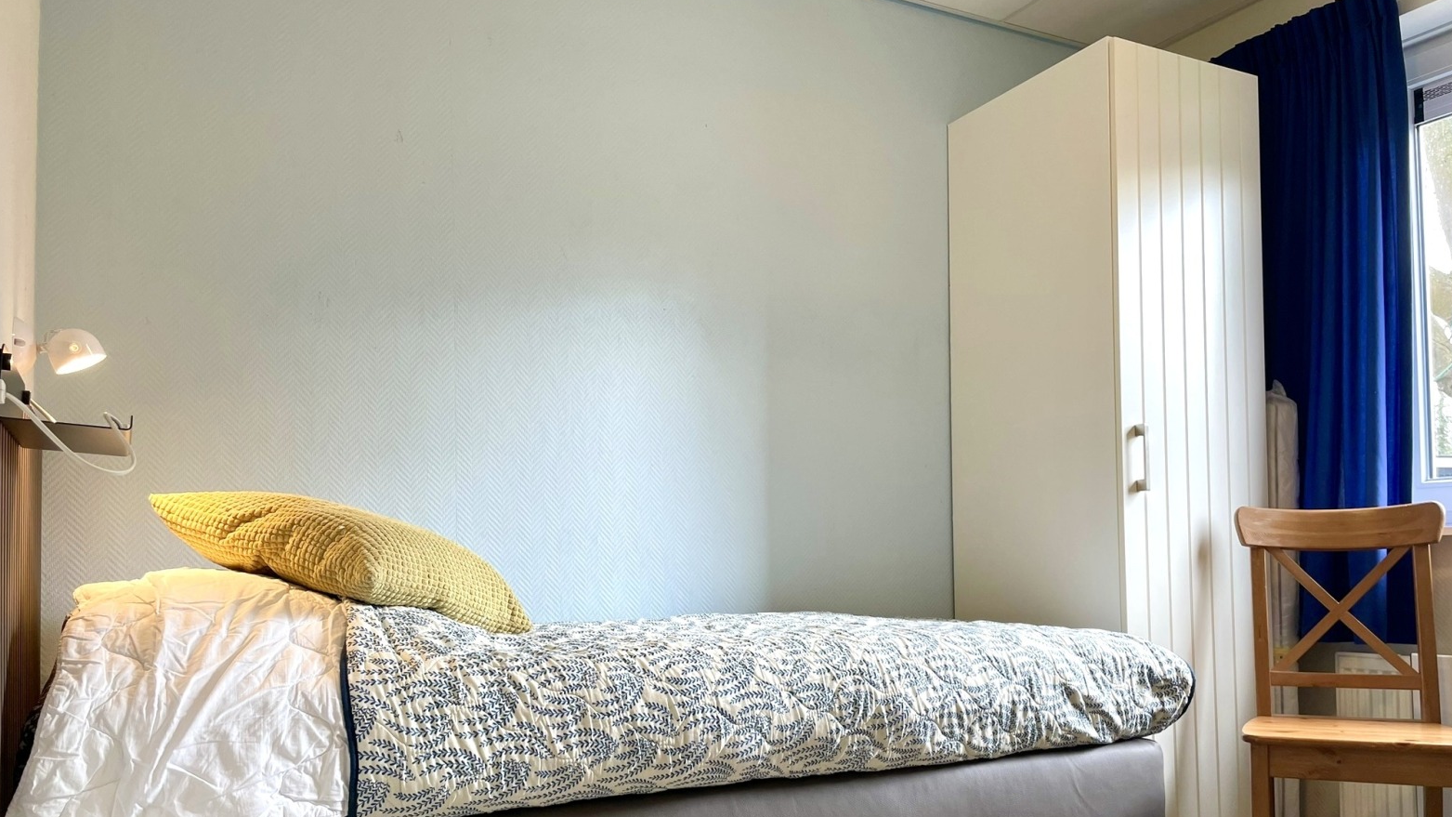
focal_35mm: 29
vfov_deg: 39.8
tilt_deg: +1.3
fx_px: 1116
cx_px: 730
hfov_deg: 66.1
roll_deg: +0.7
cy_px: 533
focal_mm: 4.2
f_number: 1.6
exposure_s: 1/100
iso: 64
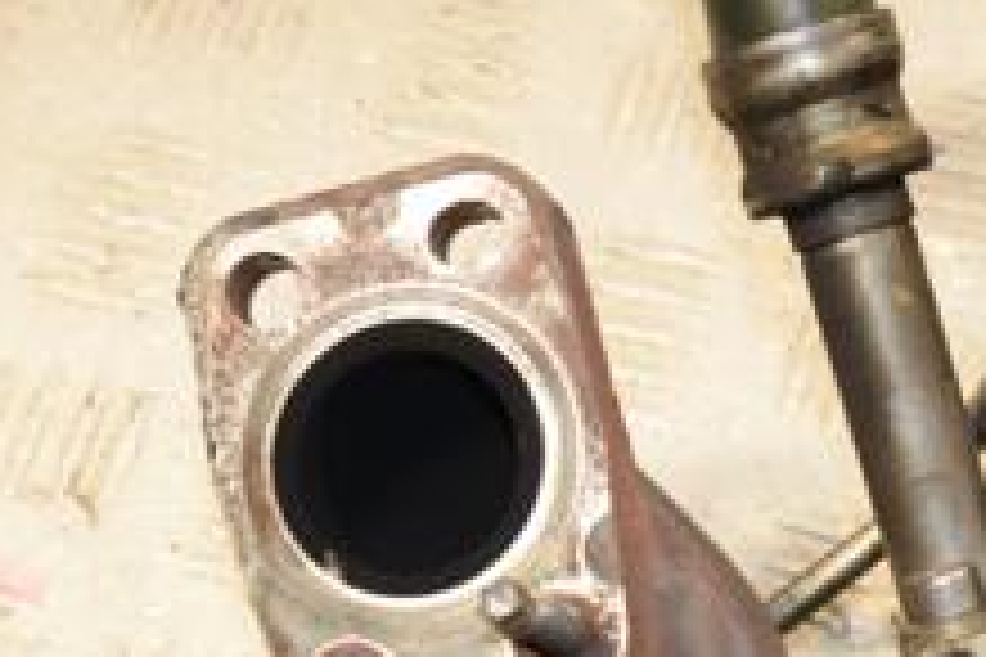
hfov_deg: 14.5
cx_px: 873
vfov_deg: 9.7
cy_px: 711
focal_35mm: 140
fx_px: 3834
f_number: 7.1
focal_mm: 34
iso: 800
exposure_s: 1/200
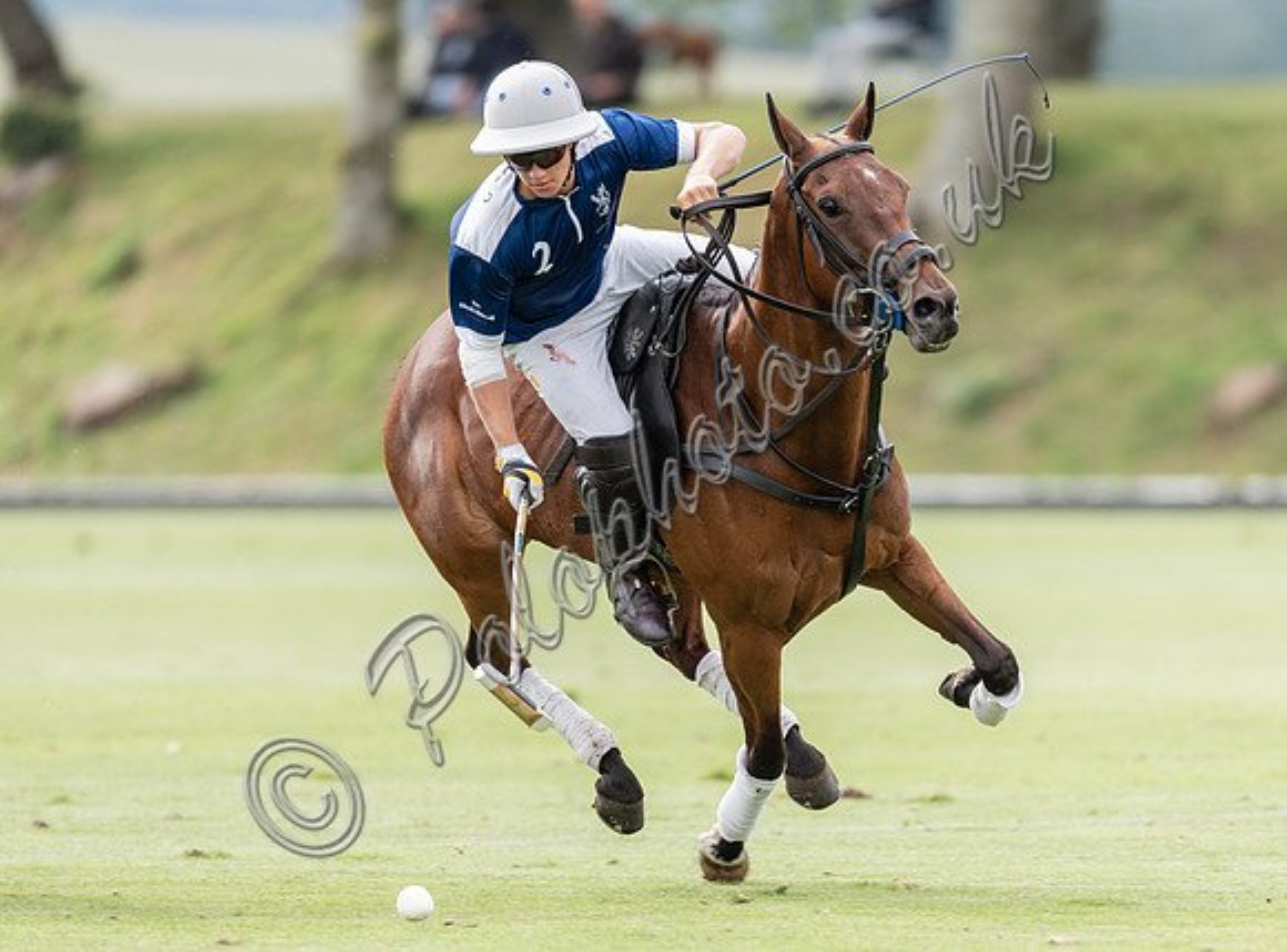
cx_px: 687
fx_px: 24716
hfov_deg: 3.0
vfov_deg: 2.2
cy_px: 568
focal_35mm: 668
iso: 400
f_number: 4
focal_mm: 500
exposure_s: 1/1250
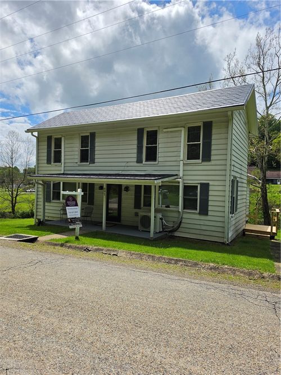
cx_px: 140
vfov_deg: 73.9
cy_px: 188
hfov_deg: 58.9
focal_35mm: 23
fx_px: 249
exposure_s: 1/7939
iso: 25
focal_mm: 6.5
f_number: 1.4
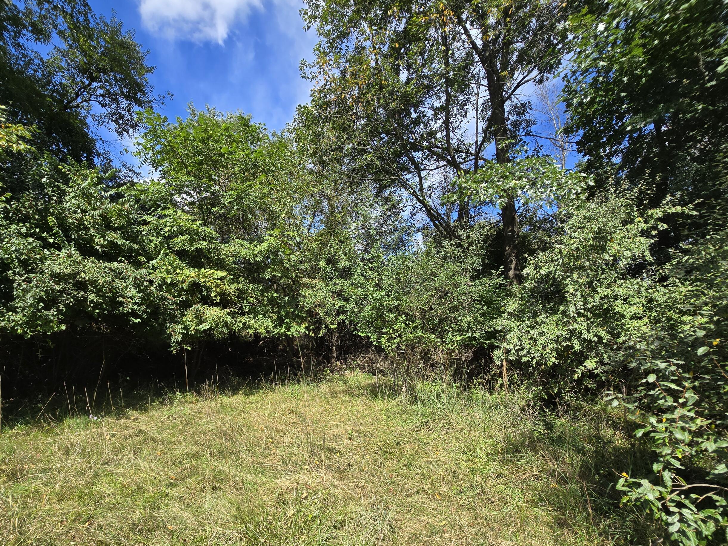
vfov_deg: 77.2
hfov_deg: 93.8
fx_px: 336
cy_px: 328
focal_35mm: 16
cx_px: 309
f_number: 2.2
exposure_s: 1/1325
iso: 50
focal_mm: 2.2
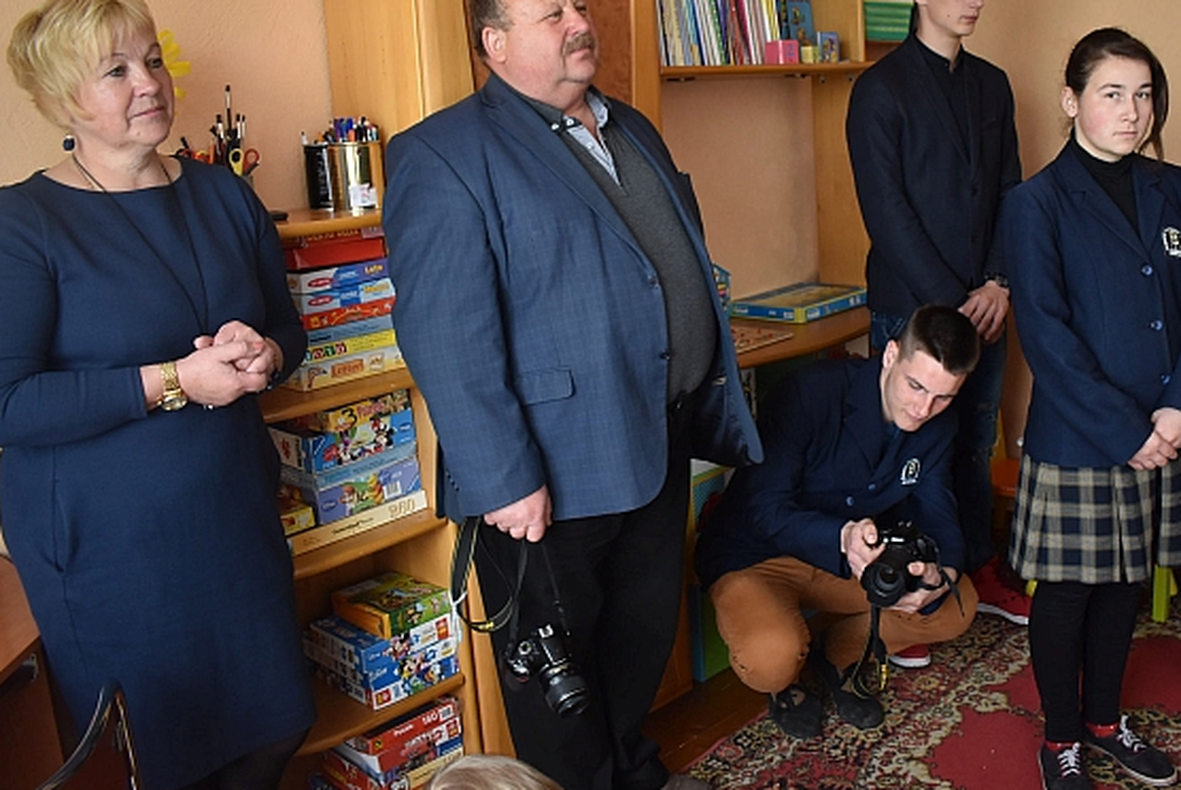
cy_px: 295
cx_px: 731
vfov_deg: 38.7
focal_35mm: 34
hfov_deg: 55.2
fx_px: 1117
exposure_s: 1/60
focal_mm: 18
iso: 800
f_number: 4
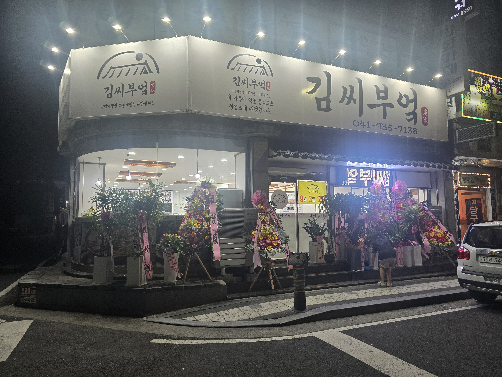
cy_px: 188
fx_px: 334
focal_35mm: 23
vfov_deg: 58.9
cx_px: 251
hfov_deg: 73.9
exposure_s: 1/120
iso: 250
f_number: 1.7
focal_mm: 6.3
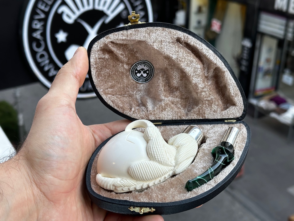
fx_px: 408
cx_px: 147
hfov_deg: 39.7
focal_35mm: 48
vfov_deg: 30.3
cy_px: 110
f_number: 1.78
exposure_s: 1/168
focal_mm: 6.86
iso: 64
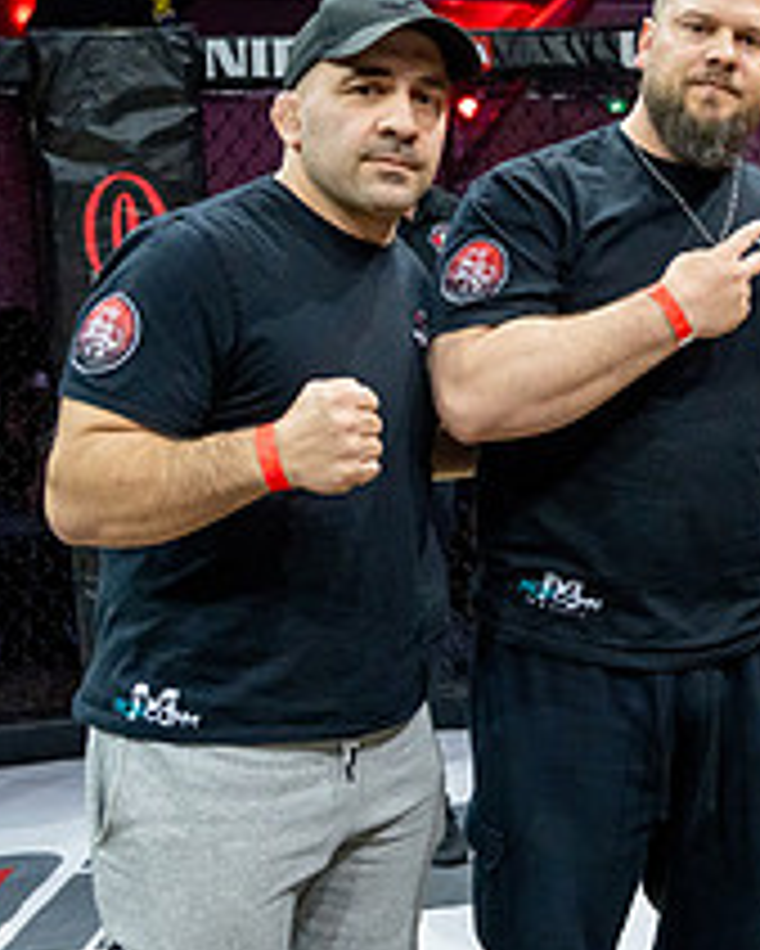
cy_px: 398
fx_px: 1742
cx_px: 908
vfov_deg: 30.4
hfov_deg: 22.7
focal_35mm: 62
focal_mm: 24
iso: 3200
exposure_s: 1/1250
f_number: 2.8
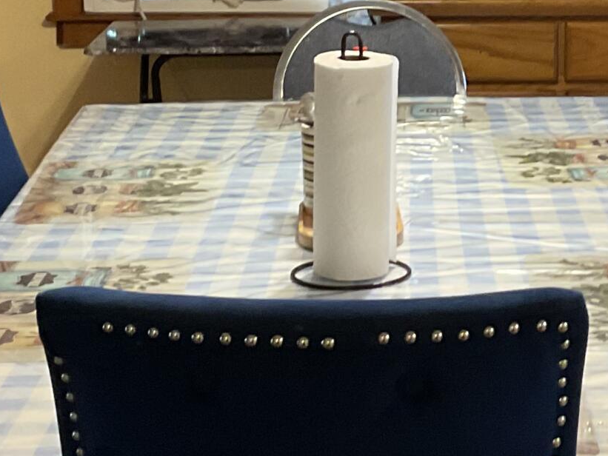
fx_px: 1862
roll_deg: +1.5
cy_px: 134
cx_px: 538
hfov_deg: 18.3
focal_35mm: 106
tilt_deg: -9.8
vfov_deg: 13.9
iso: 200
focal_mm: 3
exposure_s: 1/40
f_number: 1.8
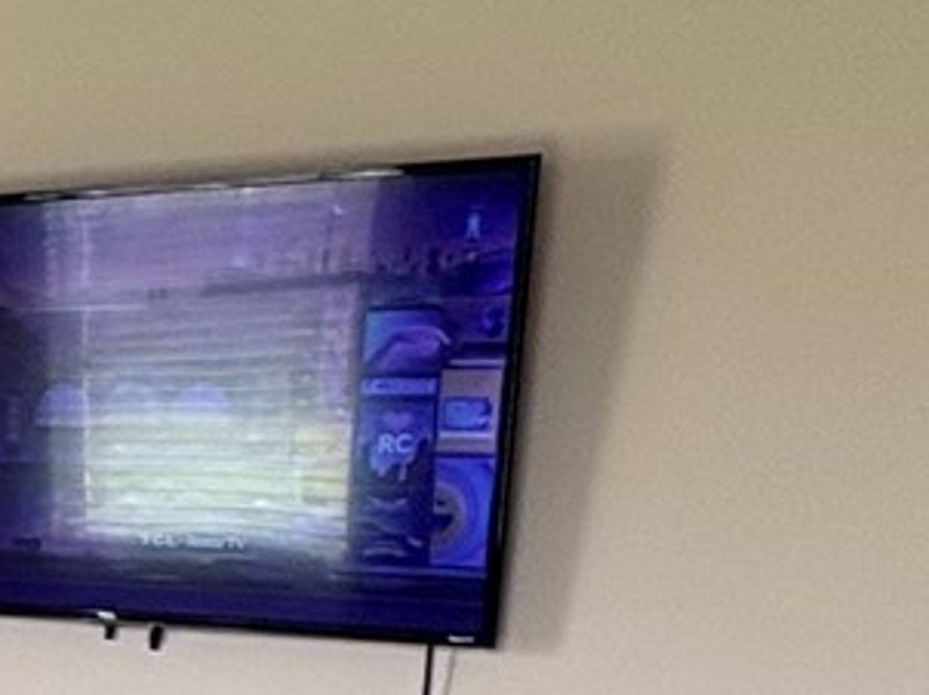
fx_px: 2548
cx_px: -987
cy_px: 969
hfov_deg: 15.8
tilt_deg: -10.7
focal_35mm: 95
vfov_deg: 14.7
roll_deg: -0.7
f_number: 2.2
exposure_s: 1/120
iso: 125
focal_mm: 2.22
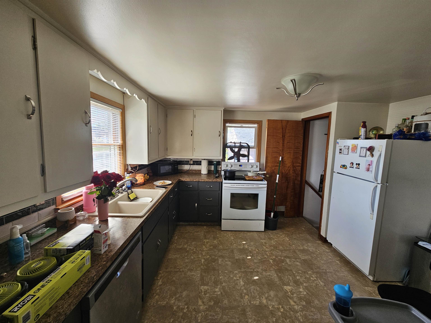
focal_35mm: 13
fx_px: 162
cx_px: 216
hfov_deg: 106.2
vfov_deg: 89.9
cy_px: 162
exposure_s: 1/77.4
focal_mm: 2.2
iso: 80
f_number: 2.2
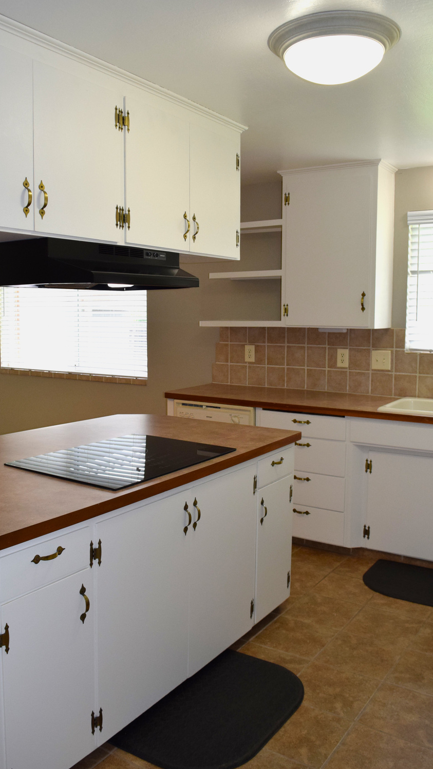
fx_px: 592
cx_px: 184
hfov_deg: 40.1
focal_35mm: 29
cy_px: 377
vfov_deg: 66.1
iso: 640
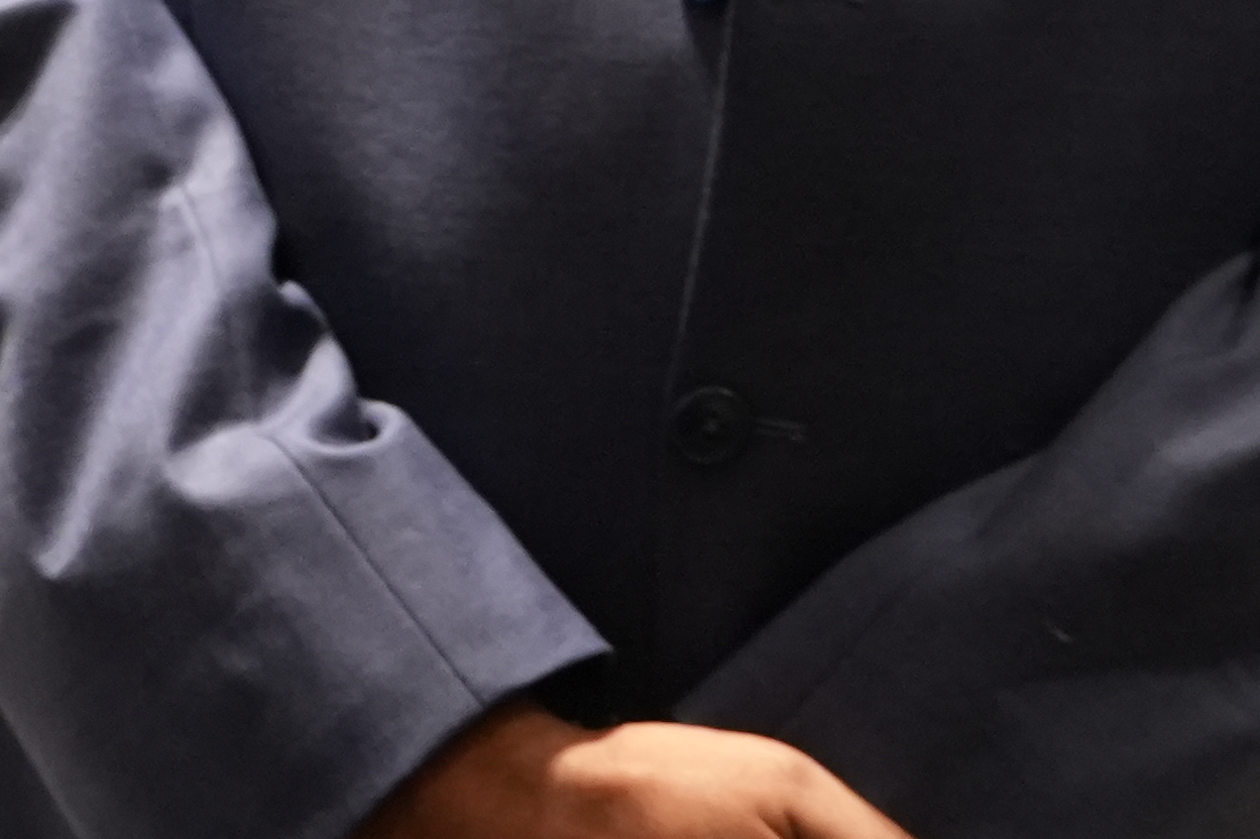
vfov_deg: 7.6
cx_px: 429
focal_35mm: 174
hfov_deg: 11.8
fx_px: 6088
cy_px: -684
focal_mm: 31
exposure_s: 1/125
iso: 2500
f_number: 4.5
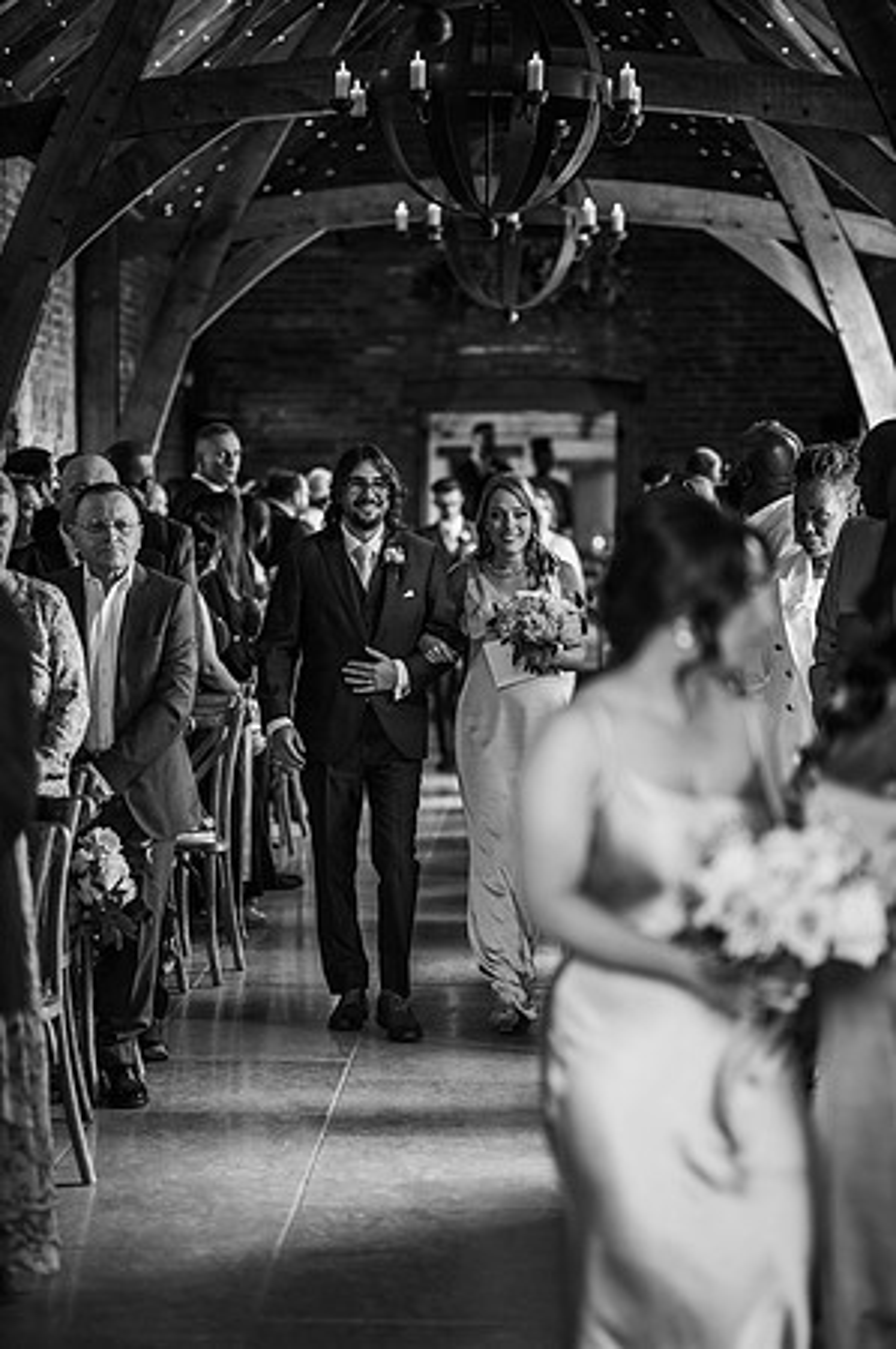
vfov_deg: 23.9
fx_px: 3180
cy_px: 674
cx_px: 448
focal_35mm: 85
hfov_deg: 16.0
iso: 360
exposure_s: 1/200
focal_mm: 85
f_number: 1.8
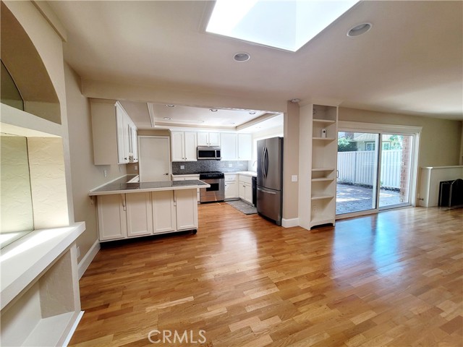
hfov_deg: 106.2
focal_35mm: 13
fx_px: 174
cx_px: 232
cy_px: 174
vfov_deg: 89.9
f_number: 2.2
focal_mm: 2.2
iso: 100
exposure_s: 1/119
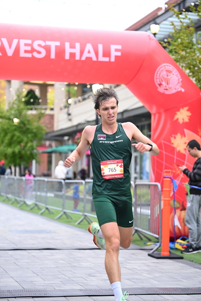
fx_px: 686
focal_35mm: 82
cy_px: 150
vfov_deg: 24.8
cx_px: 100
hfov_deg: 16.7
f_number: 2.8
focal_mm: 82
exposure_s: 1/640
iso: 1600
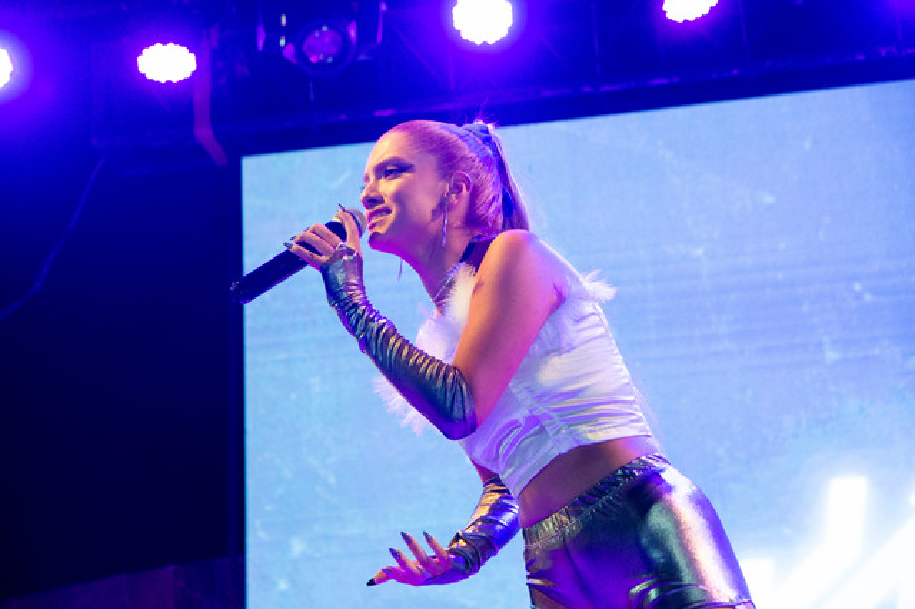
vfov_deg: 14.7
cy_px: 304
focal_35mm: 93
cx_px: 458
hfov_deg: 21.9
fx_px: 2362
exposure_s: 1/100
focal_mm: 62
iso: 2000
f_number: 4
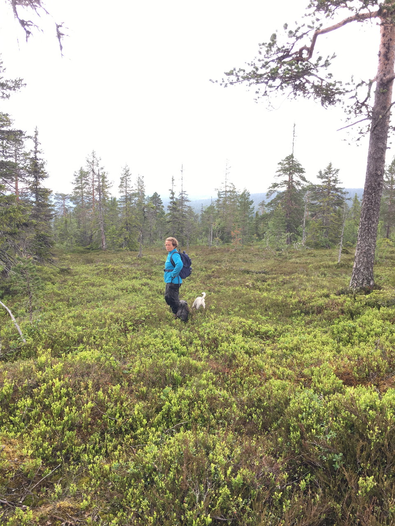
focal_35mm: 29
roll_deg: -1.2
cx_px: 198
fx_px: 441
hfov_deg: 48.2
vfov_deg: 61.7
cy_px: 263
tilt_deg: -7.1
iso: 25
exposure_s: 1/100
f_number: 2.2
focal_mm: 4.15
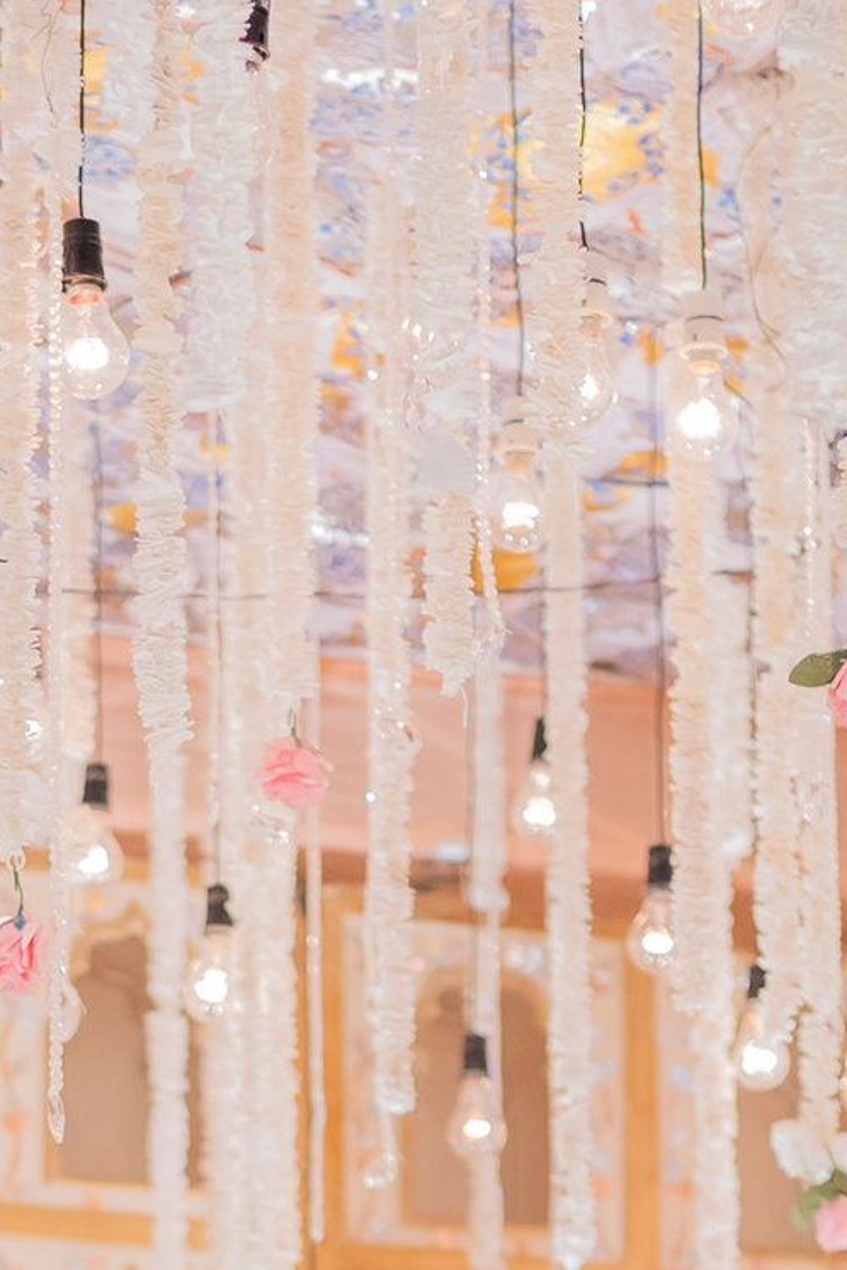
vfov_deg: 11.0
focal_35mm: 180
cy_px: 1874
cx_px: 12
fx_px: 6352
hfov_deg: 7.6
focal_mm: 35
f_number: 1.4
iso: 640
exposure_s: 1/160
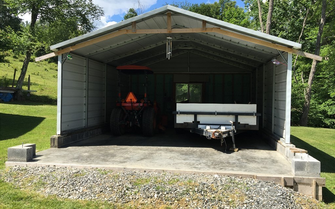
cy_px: 97
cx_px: 168
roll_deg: -0.7
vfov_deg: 40.6
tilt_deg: +1.2
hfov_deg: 61.2
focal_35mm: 31
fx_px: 283
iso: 25
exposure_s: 1/884
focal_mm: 4.15
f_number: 2.2
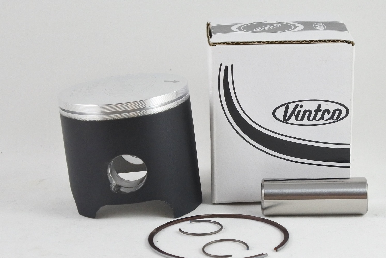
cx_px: 201
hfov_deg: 26.0
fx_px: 836
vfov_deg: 17.5
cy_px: 132
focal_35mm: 78
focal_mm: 21.8
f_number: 4.8
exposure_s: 1/125
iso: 640
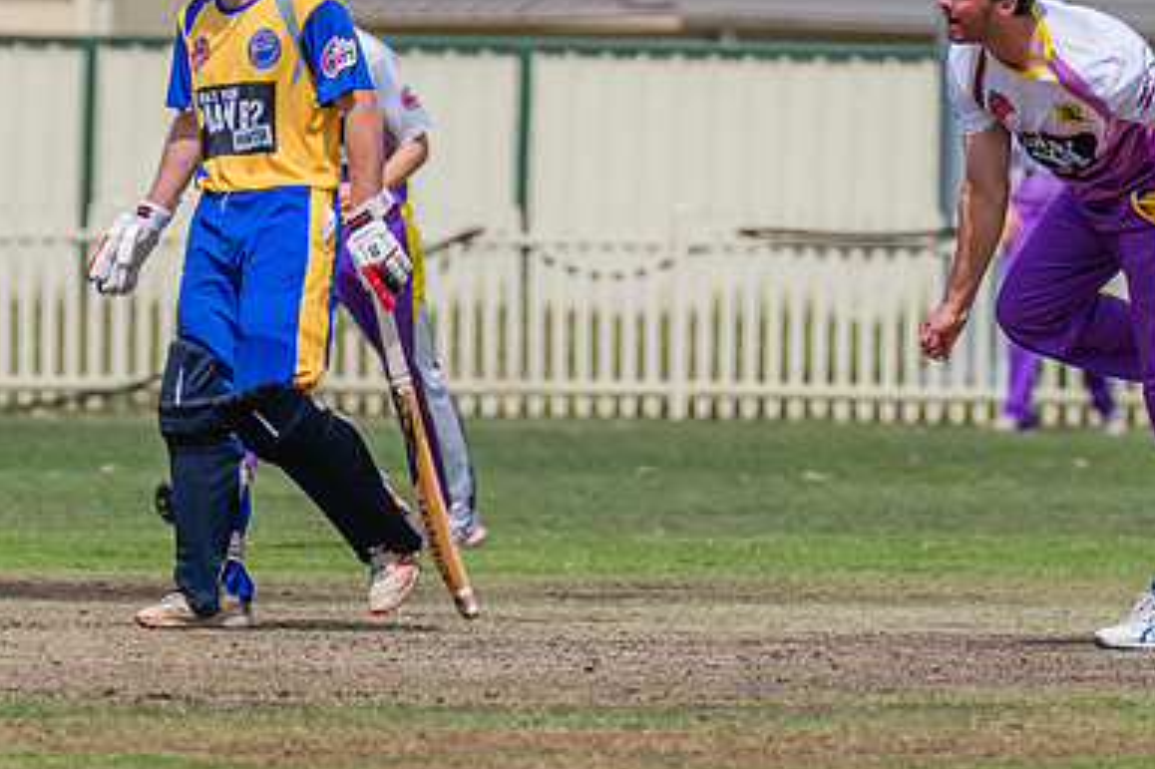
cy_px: 320
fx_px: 27001
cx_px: 892
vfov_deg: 1.6
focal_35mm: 842
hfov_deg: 2.5
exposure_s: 1/2500
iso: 800
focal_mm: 500
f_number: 9
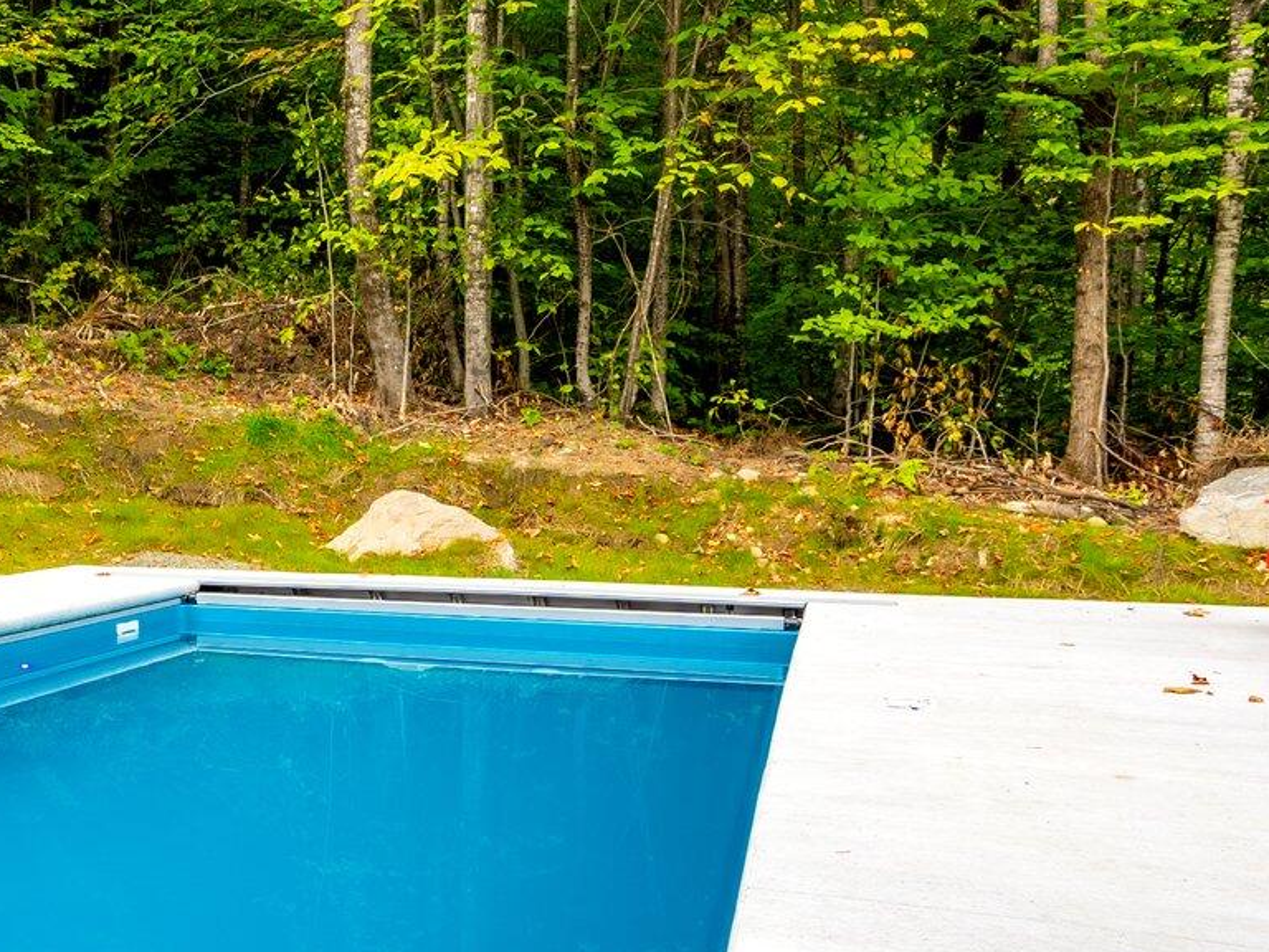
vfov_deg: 35.1
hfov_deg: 38.5
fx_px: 1503
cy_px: 483
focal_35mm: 41
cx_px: -101
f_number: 9
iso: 64
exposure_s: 1/30
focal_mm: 16
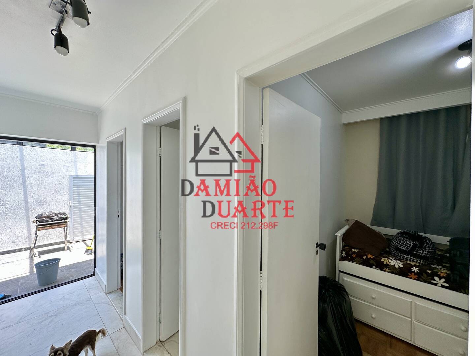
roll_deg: -0.8
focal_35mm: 14
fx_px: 192
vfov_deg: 85.7
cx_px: 238
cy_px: 178
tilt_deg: -0.2
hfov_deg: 102.1
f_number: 2.2
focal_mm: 2.22
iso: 50
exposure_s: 1/120
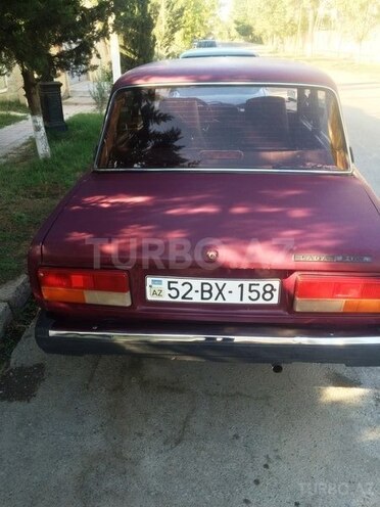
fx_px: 424
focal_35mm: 29
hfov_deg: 48.2
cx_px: 190
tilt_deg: -28.4
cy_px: 254
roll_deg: +0.9
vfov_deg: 61.7
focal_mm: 4.15
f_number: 2.2
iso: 32
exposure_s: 1/196
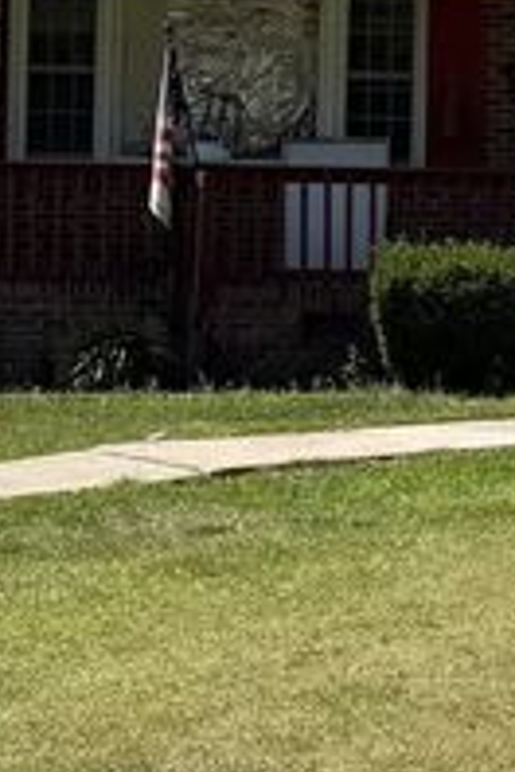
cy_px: 74
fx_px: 2768
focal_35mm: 129
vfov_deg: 15.7
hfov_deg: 10.4
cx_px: 636
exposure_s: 1/4673
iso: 80
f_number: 1.78
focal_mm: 6.76
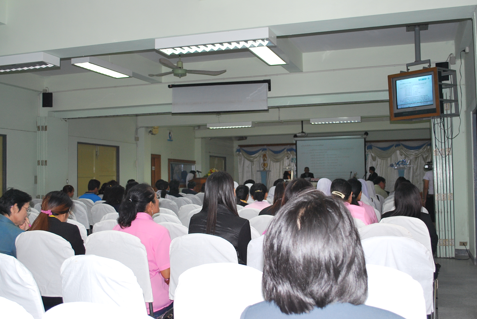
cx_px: 238
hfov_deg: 49.5
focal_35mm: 39
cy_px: 160
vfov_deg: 34.3
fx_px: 517
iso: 400
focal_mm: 26
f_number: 5
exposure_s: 1/50
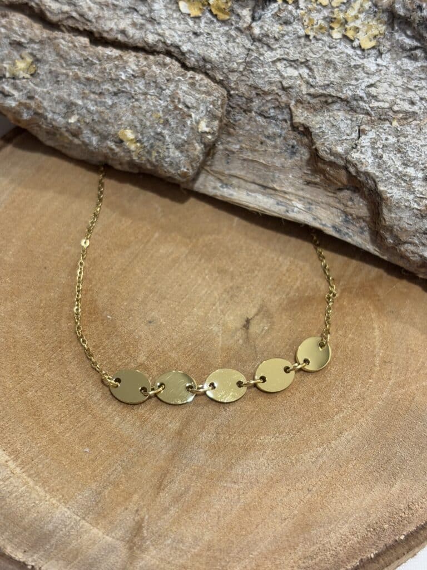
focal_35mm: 52
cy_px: 285
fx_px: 855
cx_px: 214
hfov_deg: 28.0
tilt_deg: -54.4
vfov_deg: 36.8
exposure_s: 1/50
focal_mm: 5.96
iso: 50
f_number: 1.6
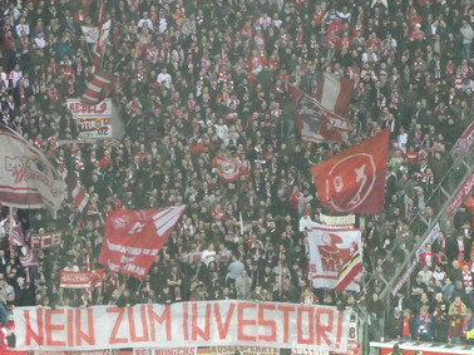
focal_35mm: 271
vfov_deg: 5.5
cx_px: 152
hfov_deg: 7.3
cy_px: 135
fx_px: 3708
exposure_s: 1/60
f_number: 5.5
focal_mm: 28.7
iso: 1600
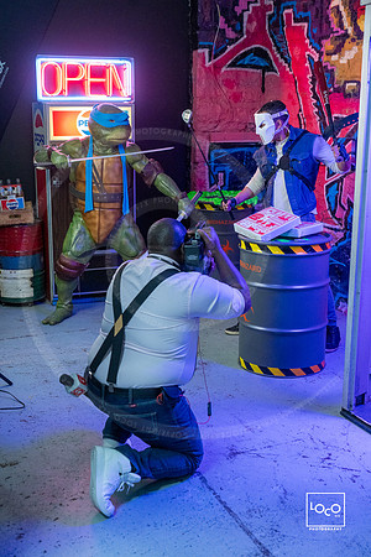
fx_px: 696
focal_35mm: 45
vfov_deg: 43.6
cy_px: 278
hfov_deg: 29.9
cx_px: 186
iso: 3200
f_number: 4
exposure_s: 1/80
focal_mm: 45
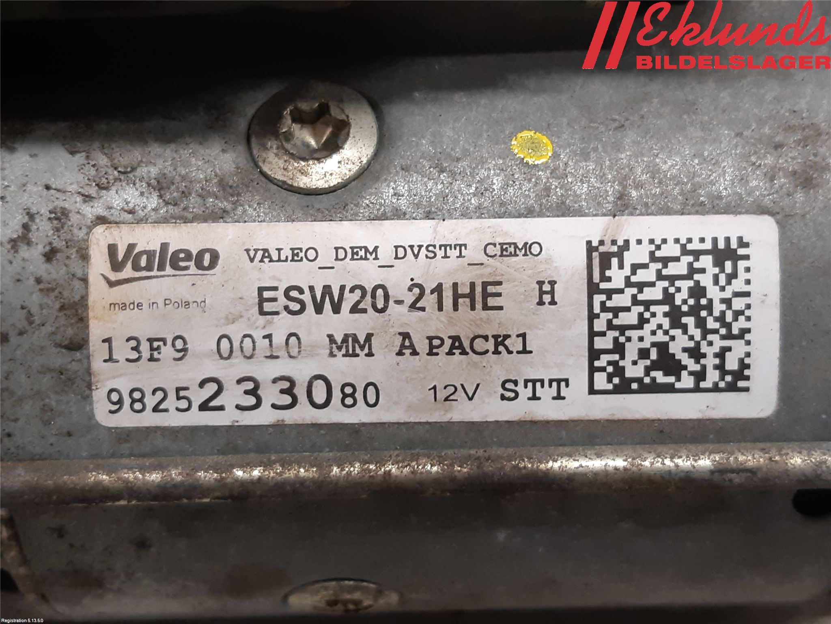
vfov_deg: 53.1
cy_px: 312
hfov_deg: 67.3
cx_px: 416
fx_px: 624
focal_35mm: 26
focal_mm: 3.93
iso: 125
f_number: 1.7
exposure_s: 1/50
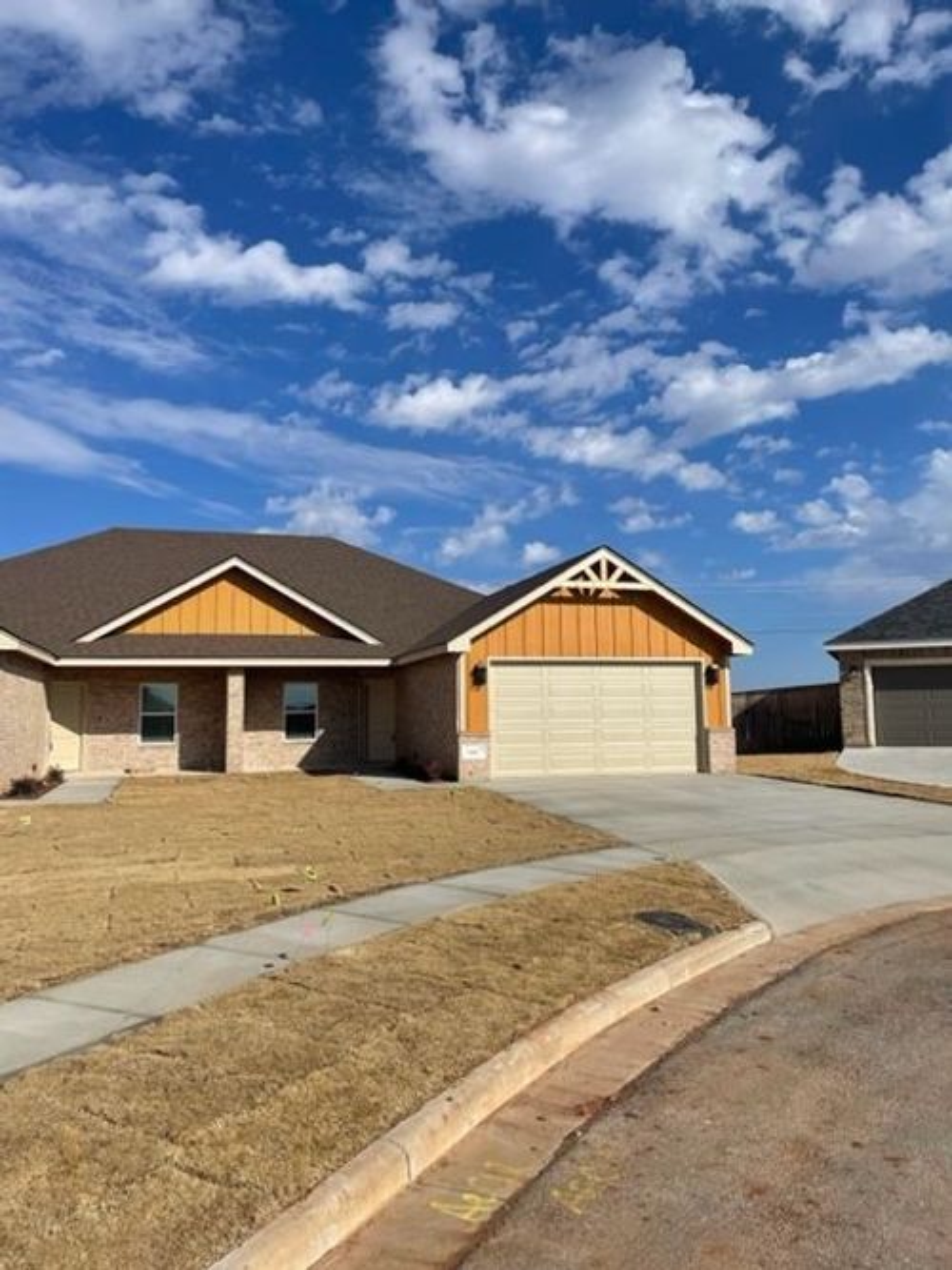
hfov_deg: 53.0
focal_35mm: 26
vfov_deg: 67.3
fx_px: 954
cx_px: 476
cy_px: 635
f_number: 1.6
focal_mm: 4.2
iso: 32
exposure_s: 1/7299
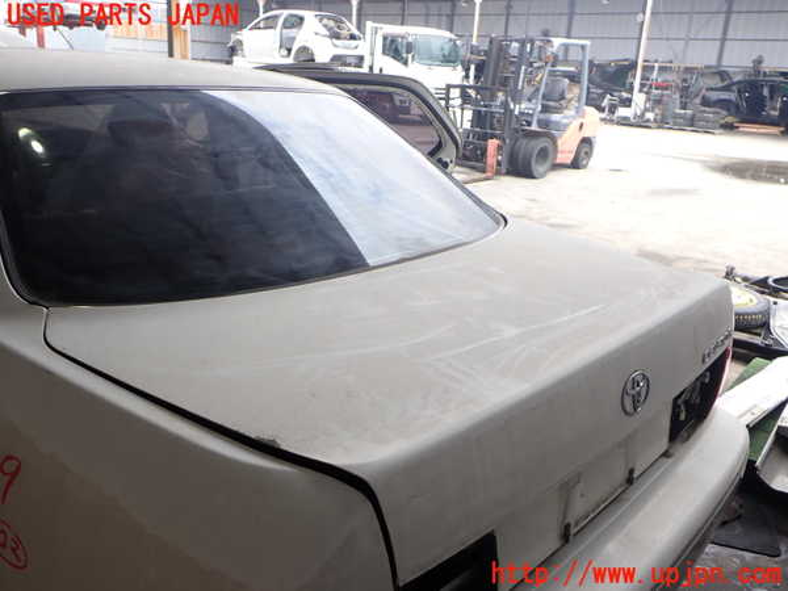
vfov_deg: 46.8
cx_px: 394
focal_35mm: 30
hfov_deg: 60.0
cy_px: 296
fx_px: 683
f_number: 3.2
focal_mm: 5.4
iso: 100
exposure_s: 1/250
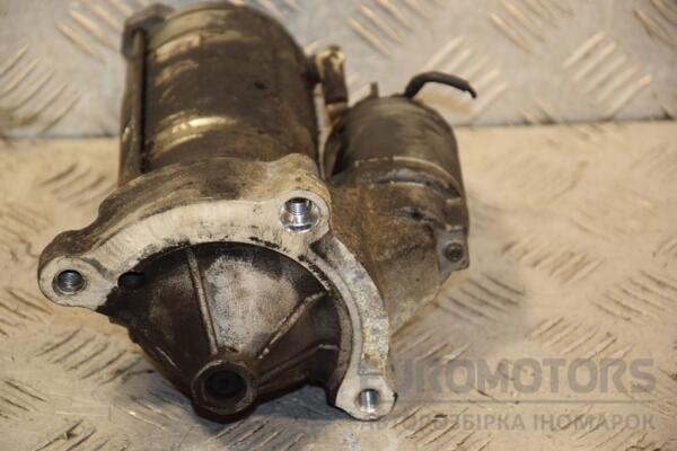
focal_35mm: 158
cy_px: 226
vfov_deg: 8.7
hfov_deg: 13.0
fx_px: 2962
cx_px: 338
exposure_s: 1/125
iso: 800
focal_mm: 105
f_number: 5.6
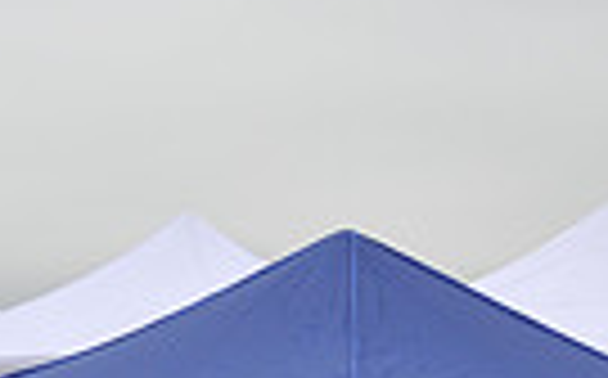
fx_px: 2932
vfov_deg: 7.3
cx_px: -135
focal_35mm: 177
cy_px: 578
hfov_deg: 11.6
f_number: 8
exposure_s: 1/250
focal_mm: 27
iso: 200
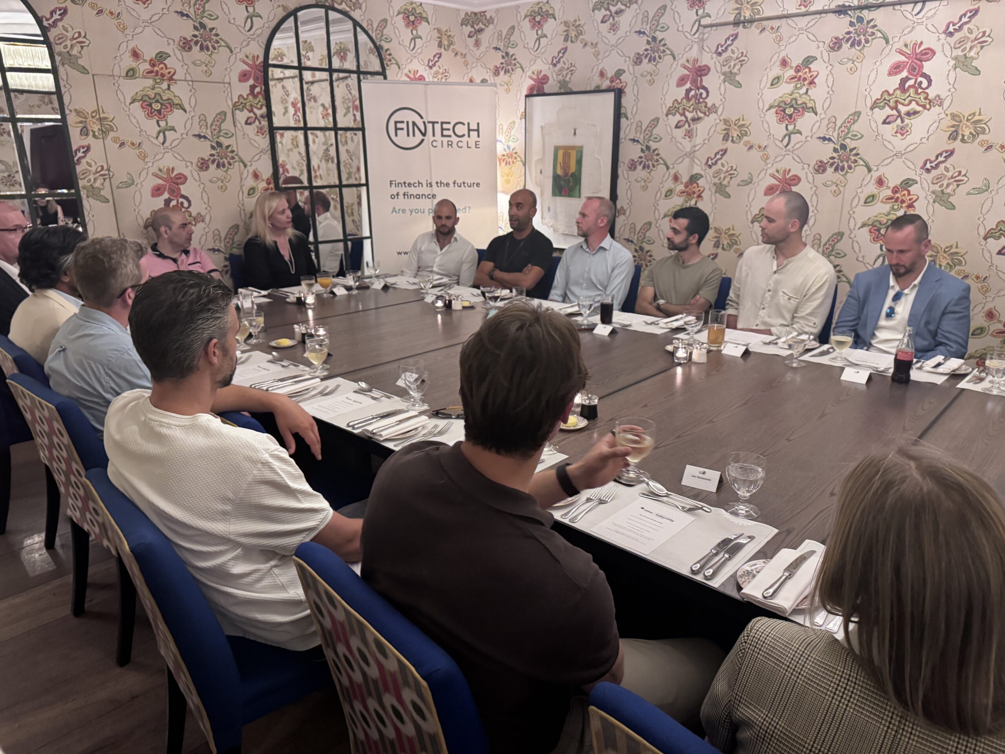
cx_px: 502
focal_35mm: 24
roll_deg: +0.3
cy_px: 377
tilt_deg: -17.7
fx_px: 697
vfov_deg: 56.8
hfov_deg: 71.6
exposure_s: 1/50
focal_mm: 6.76
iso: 640
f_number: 1.78
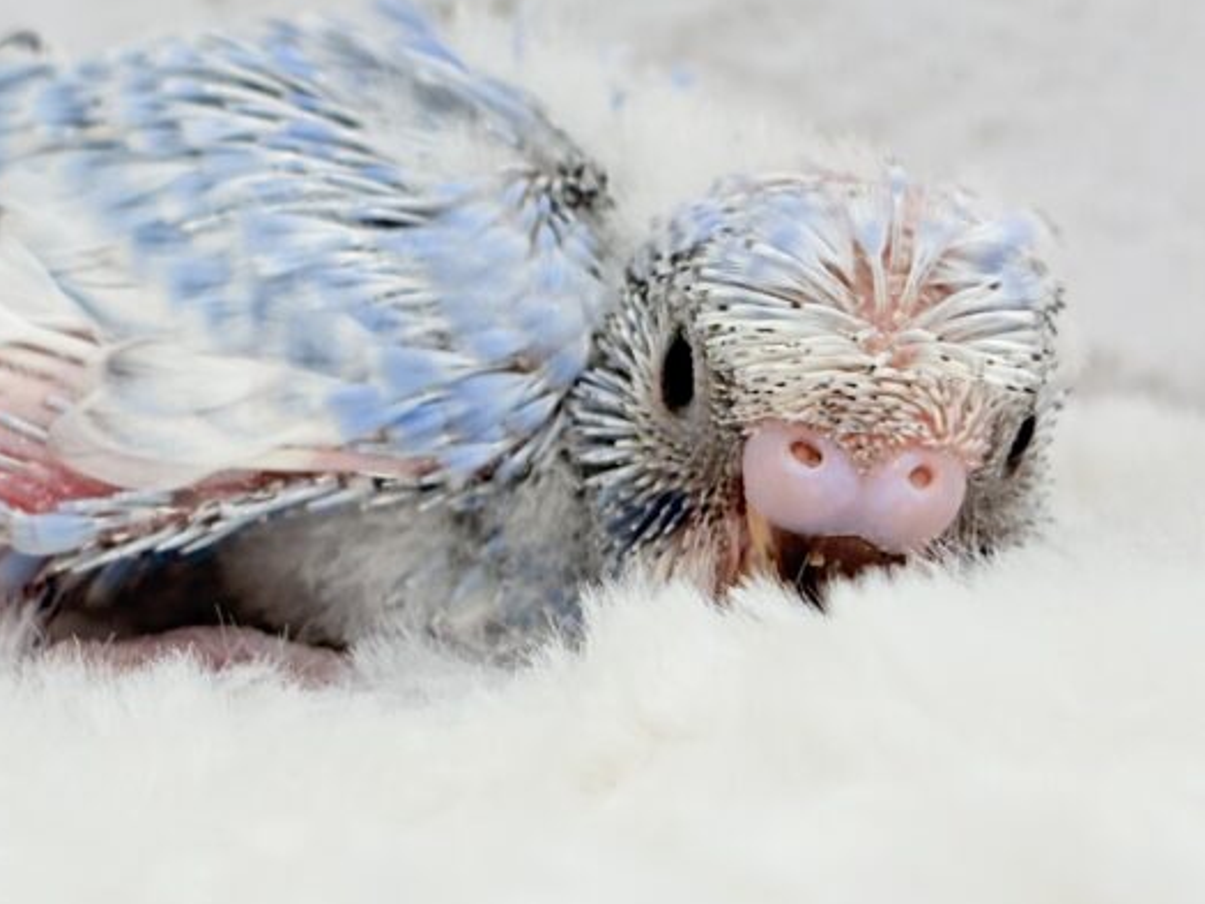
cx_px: 396
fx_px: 4142
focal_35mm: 119
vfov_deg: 12.4
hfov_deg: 16.5
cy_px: 262
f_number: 1.6
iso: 80
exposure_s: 1/100
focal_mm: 5.96
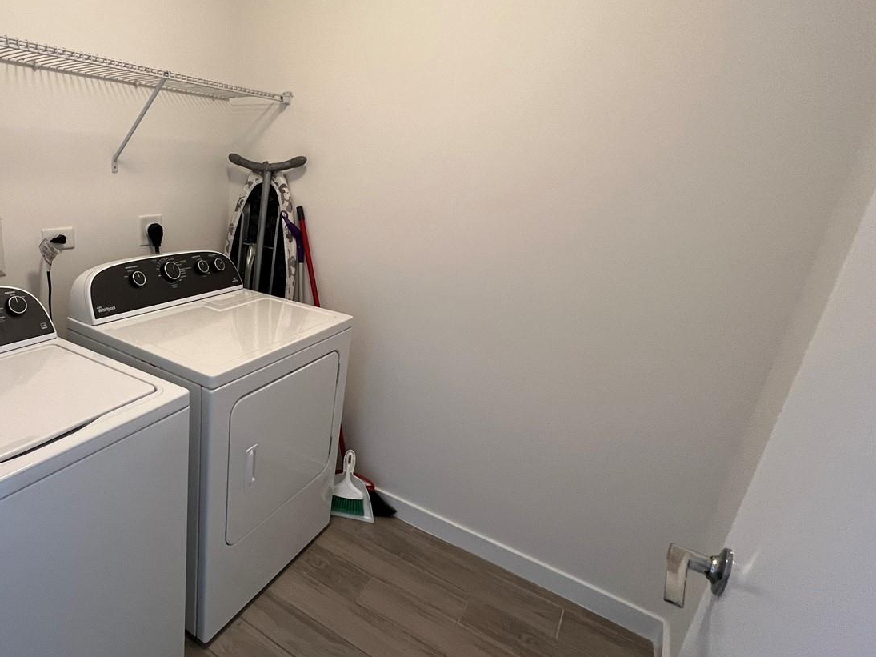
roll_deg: -3.2
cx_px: 258
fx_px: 481
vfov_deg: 68.7
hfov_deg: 80.3
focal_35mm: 19
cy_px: 322
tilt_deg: -18.2
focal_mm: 1.57
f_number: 1.8
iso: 250
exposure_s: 1/60
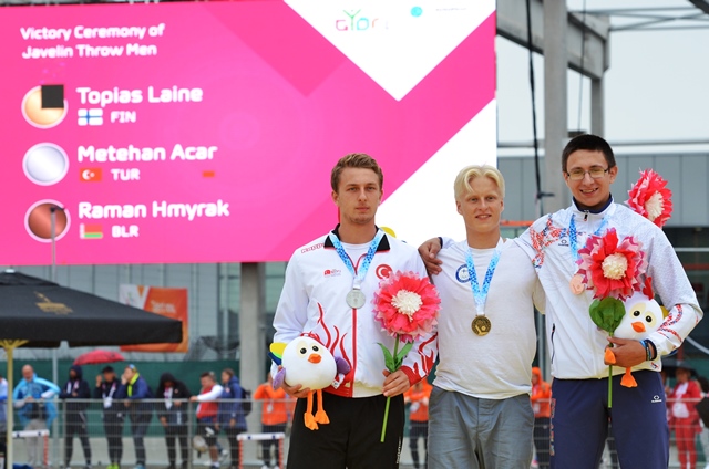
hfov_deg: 11.8
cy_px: 234
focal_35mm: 174
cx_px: 354
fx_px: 3420
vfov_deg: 7.9
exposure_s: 1/250
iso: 400
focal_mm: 116
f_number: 6.3
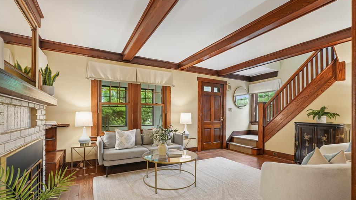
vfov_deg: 63.6
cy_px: 115
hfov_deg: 95.9
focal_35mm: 17
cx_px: 179
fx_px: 161
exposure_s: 1/25
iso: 800
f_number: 8
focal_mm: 16
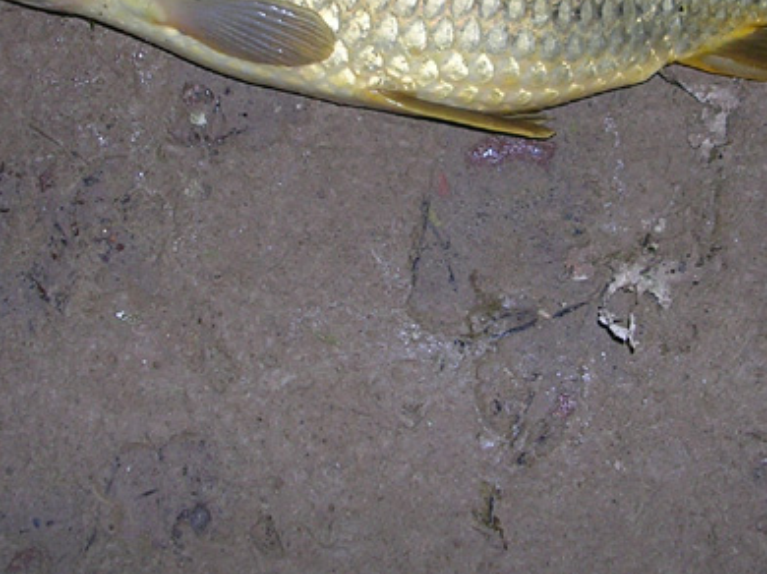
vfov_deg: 18.7
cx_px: 454
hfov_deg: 25.0
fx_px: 1727
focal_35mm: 78
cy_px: 124
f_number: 2.8
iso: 50
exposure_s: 1/60.1
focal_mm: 5.8
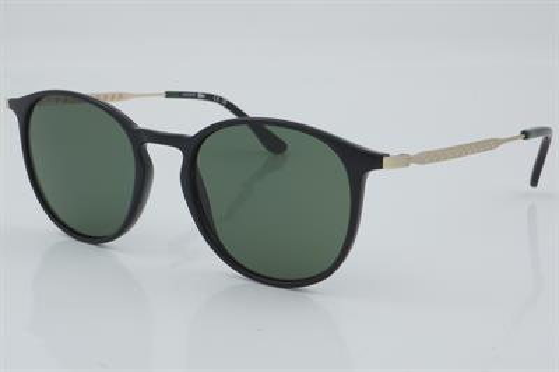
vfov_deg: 18.2
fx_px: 1164
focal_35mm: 75
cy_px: 186
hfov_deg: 27.0
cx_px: 280
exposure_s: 1/4
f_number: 29
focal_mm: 50
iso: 100
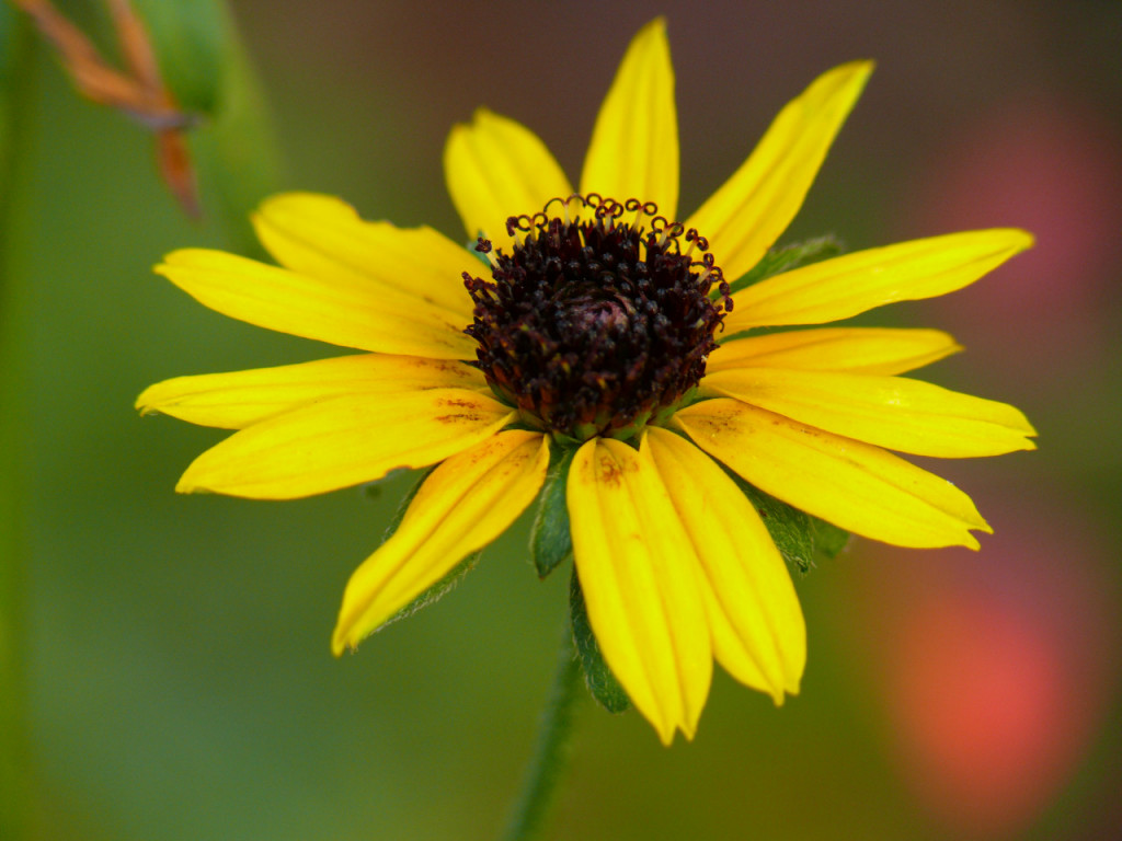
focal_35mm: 190
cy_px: 420
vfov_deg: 7.8
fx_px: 6158
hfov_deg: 10.4
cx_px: 561
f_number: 4
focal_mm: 40.2
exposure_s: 1/125
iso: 100
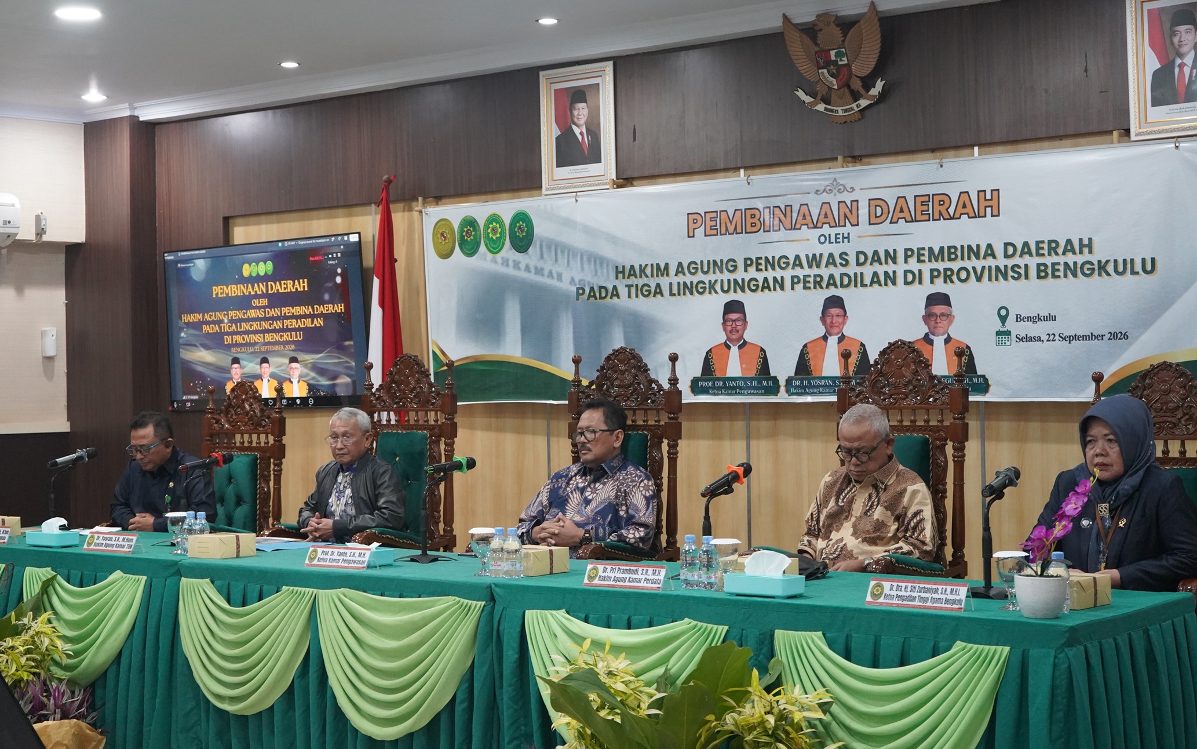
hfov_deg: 35.1
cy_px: 361
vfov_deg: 22.4
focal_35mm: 58
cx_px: 600
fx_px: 1892
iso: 6400
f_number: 5
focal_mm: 56
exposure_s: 1/160
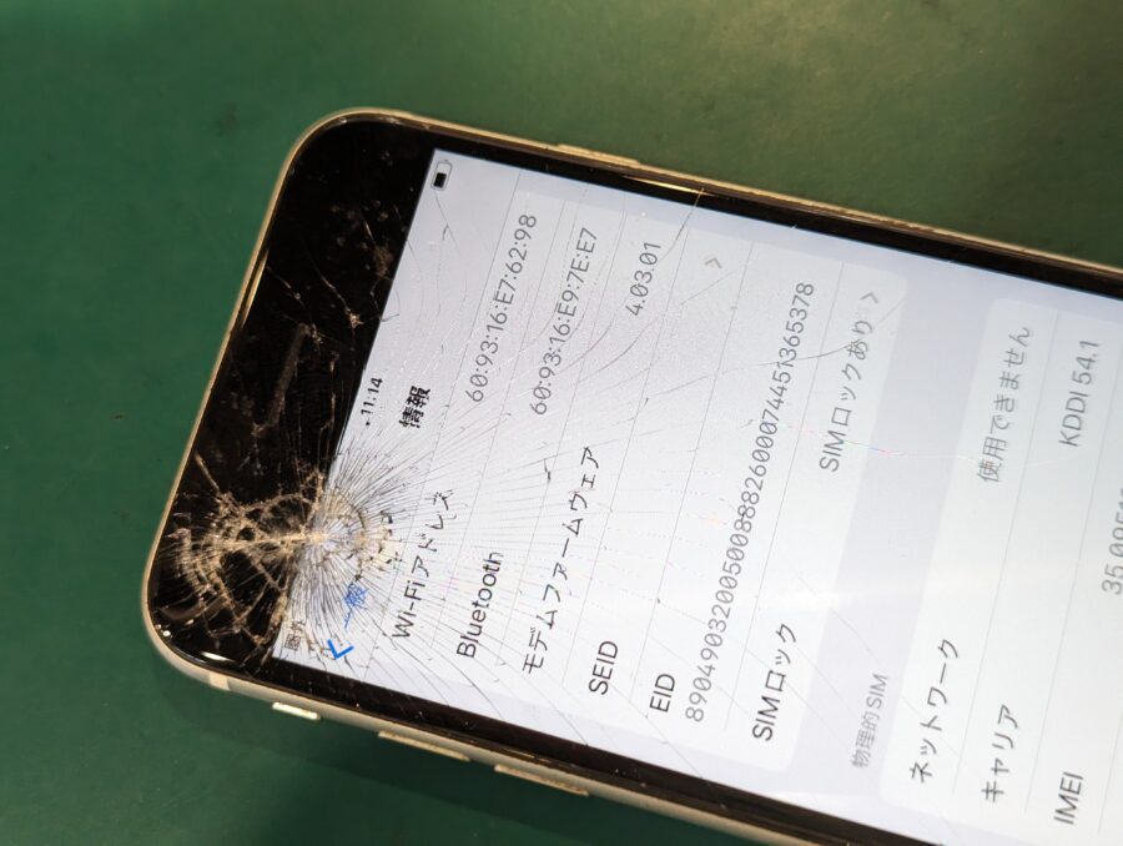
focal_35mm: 48
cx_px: 562
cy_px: 423
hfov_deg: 39.6
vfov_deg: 30.3
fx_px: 1560
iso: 408
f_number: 1.85
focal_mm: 6.81
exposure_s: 1/99.9
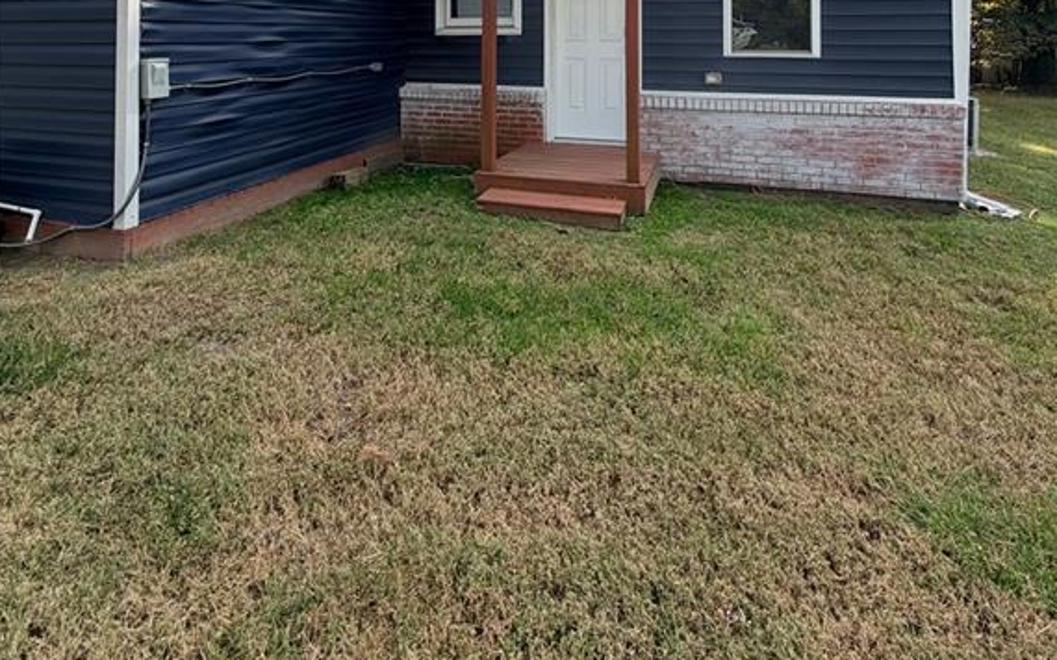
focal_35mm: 20
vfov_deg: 50.8
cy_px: 35
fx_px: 576
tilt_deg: +0.3
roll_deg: +0.3
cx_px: 525
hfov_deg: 85.1
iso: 32
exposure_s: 1/770
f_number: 2.2
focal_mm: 2.22
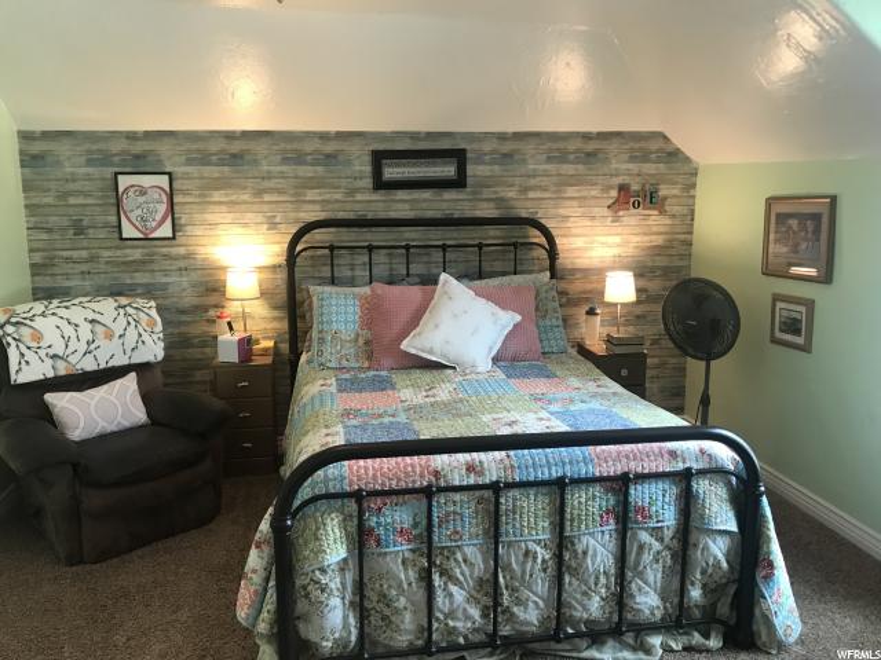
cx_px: 440
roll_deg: -1.1
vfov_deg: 49.7
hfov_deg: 63.4
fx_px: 713
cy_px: 330
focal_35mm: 28
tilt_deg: -11.9
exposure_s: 1/30
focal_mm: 3.99
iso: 40
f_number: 1.8
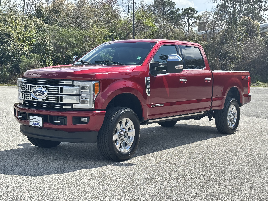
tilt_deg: -4.8
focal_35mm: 52
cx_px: 134
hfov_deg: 36.8
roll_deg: +1.0
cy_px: 100
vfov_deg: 28.0
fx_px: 403
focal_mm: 5.96
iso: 40
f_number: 1.6
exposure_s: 1/2151
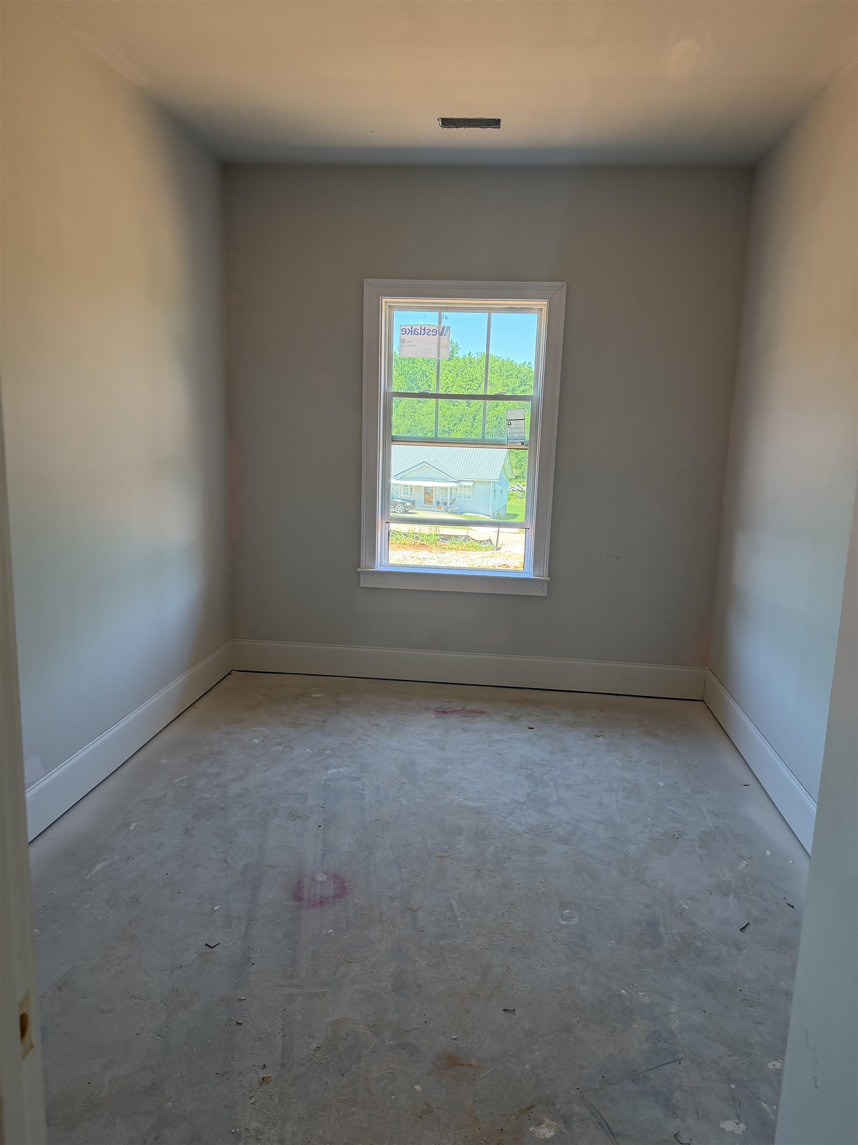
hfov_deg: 56.8
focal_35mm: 24
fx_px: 793
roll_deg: -1.5
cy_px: 572
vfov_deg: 71.6
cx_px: 429
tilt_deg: -10.7
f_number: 1.78
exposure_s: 1/200
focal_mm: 6.76
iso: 125
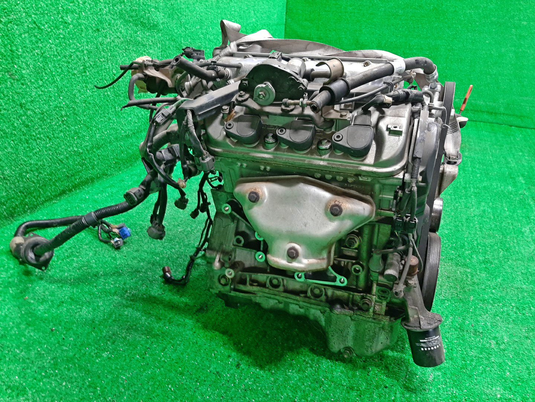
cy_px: 201
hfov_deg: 67.3
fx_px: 402
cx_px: 268
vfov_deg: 53.1
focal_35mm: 26
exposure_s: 1/33
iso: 175
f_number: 1.7
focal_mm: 3.93
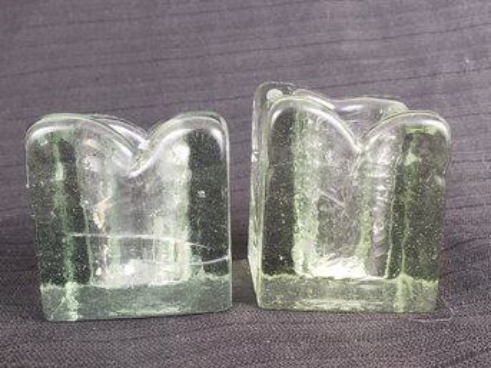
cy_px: 184
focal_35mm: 26
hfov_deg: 67.3
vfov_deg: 53.0
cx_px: 246
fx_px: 369
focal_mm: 4.3
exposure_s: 1/13
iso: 250
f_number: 2.4
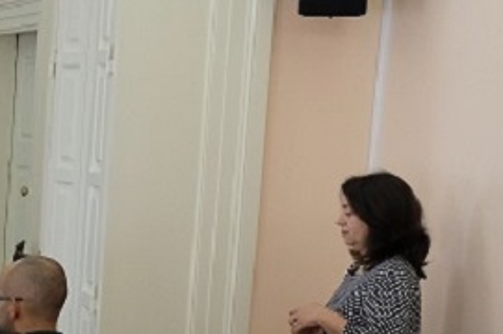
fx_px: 1814
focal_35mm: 130
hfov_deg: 13.6
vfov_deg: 10.4
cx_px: -490
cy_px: 345
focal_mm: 21.4
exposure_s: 1/250
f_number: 4
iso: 2000
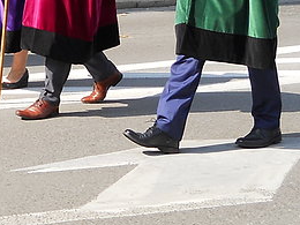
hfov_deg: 13.6
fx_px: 1231
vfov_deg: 10.4
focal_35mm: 142
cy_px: 19
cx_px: -28
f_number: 3.1
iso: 80
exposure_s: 1/400
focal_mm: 6.72
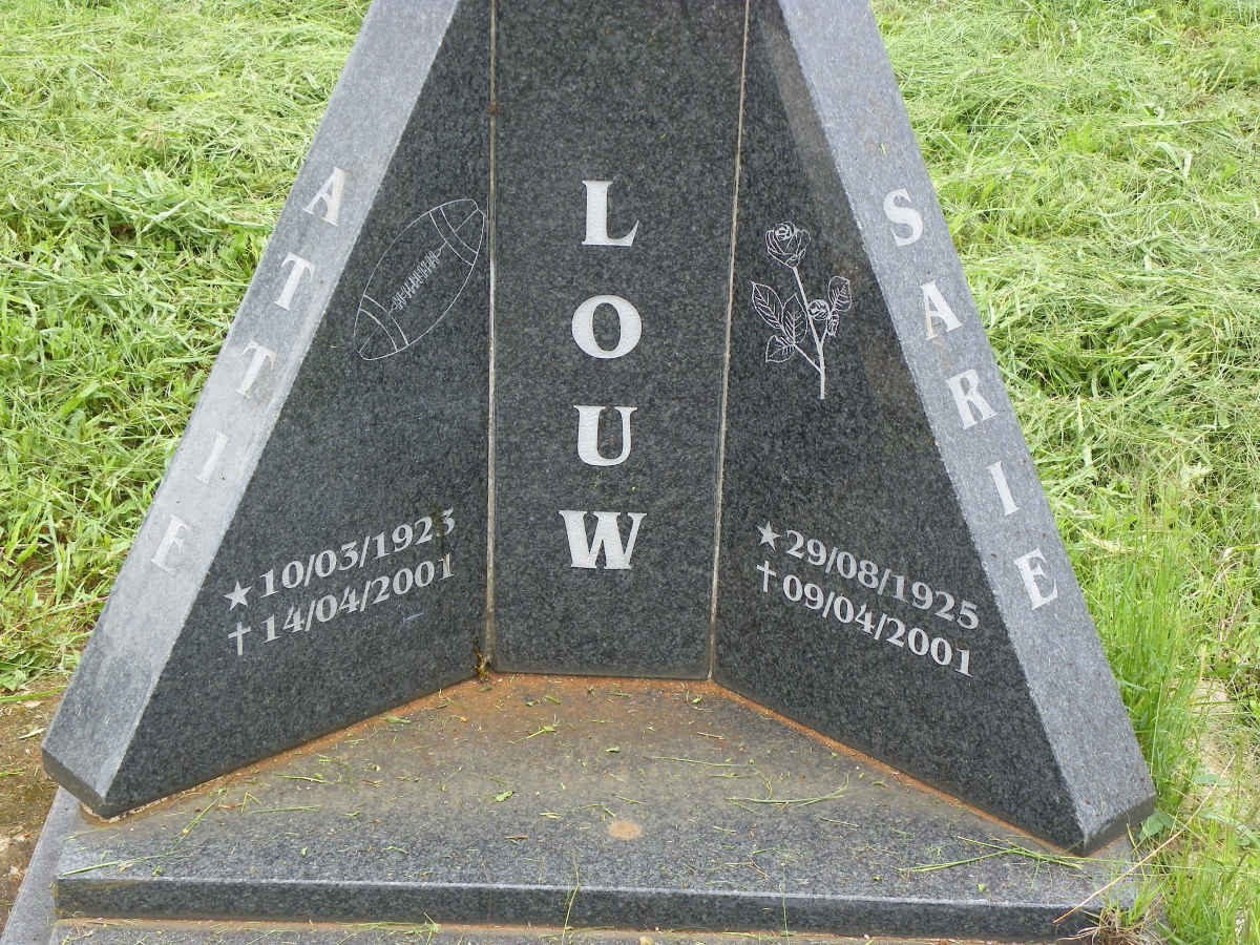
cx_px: 630
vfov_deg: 18.9
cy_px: 472
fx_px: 2839
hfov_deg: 25.0
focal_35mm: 78
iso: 64
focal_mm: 13.8
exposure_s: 1/80
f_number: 4
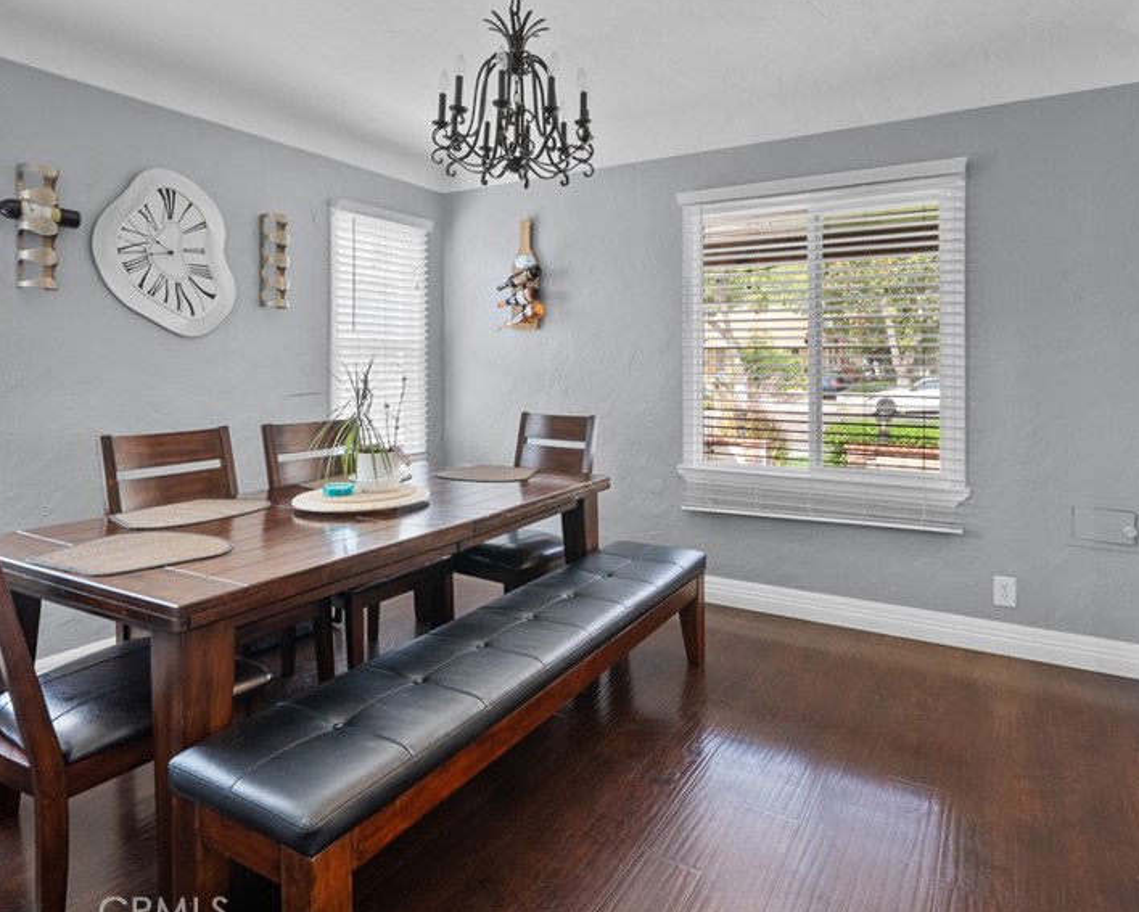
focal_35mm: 19
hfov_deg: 83.1
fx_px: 641
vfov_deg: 70.4
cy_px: 385
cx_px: 618
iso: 100
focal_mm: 14
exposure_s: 1
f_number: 10
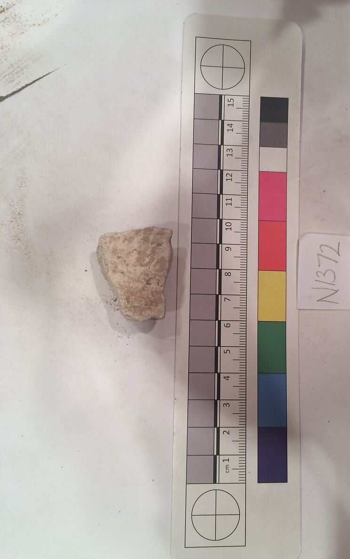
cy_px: 280
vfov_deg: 61.2
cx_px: 208
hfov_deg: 40.4
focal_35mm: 31
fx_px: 473
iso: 40
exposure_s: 1/30
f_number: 2.2
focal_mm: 4.15
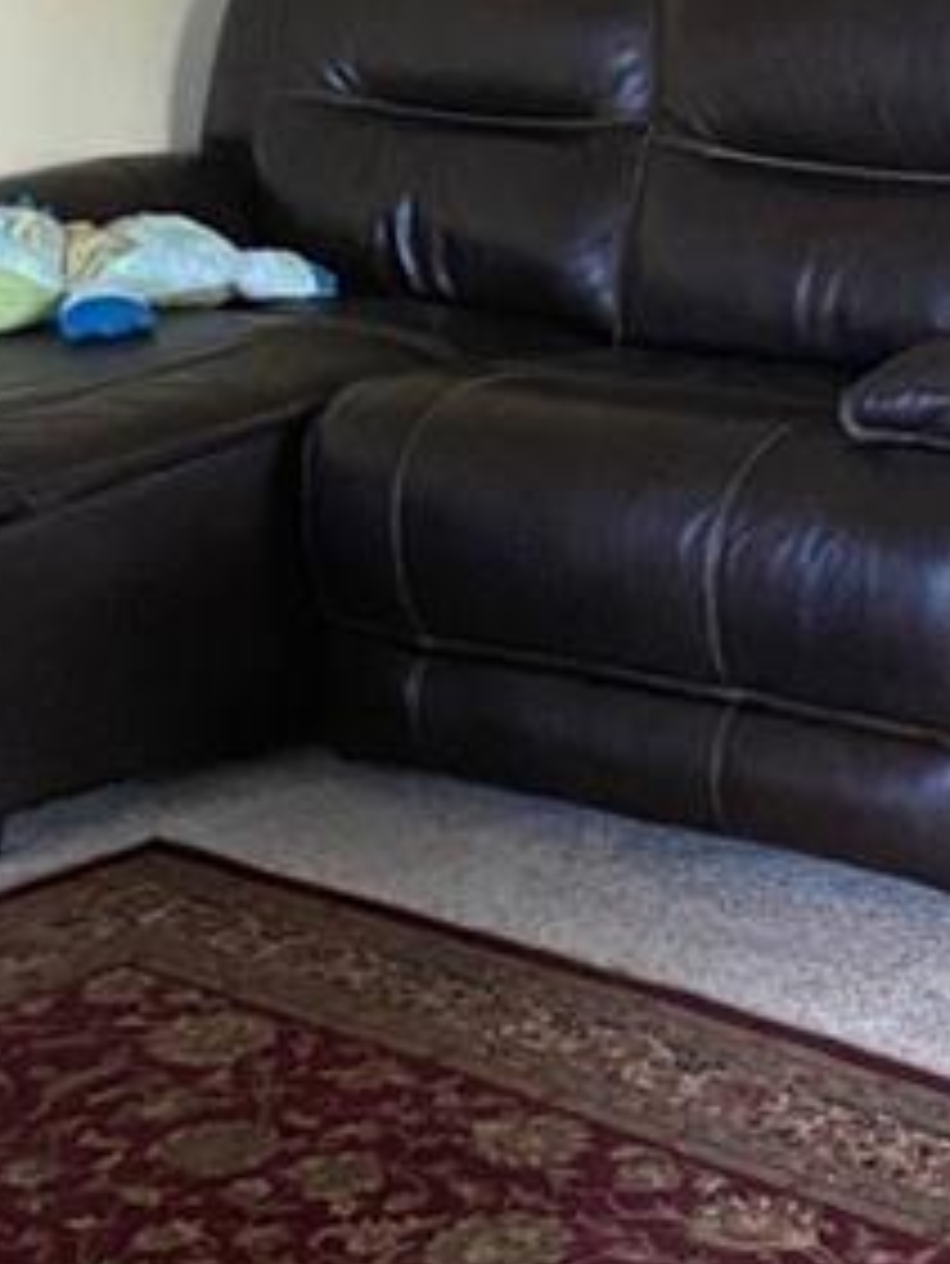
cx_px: 693
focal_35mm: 111
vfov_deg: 17.0
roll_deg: +3.7
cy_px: -193
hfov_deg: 13.3
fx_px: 4059
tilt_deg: -2.8
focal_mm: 4.25
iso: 500
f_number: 1.8
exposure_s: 1/57
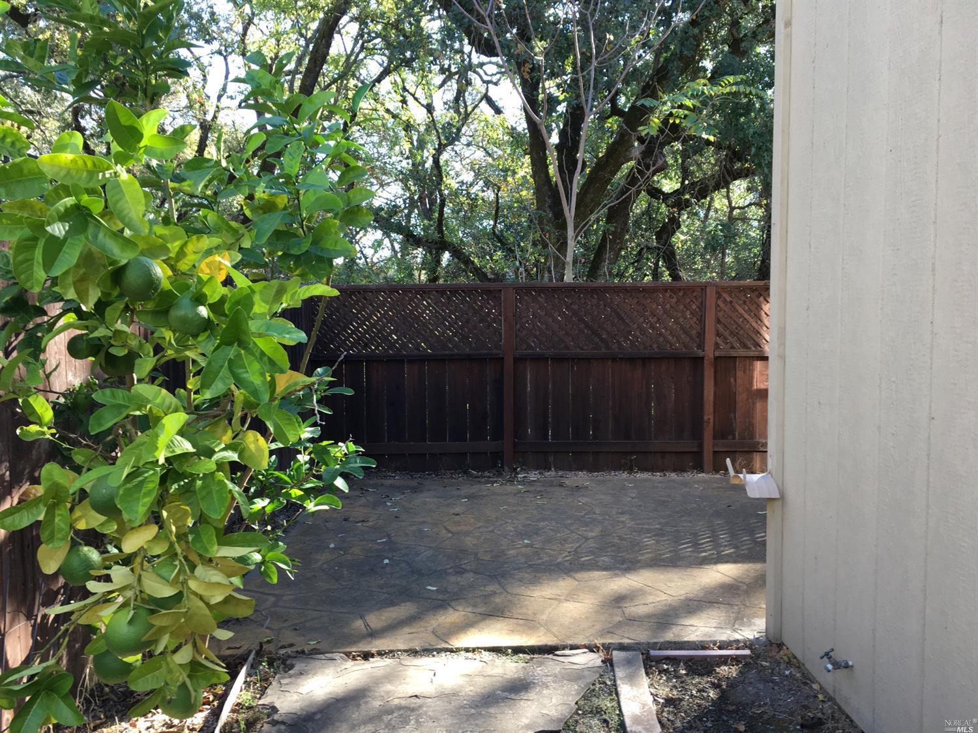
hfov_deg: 61.7
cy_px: 366
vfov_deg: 48.2
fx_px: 819
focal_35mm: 29
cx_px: 489
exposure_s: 1/120
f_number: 2.2
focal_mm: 4.15
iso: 40
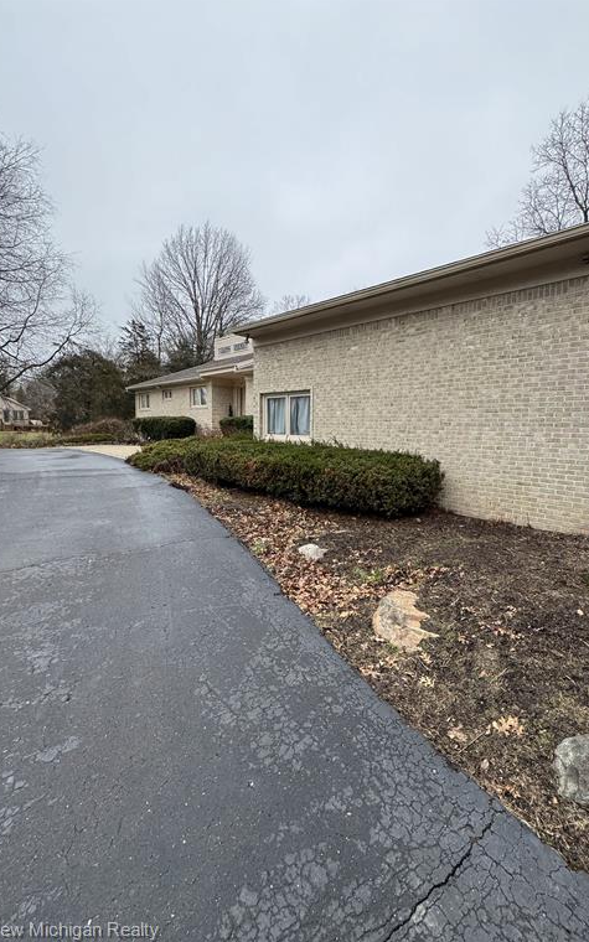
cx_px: 340
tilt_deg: -4.9
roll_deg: -0.9
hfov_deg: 74.3
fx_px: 385
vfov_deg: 101.5
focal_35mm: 15
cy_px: 469
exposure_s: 1/260
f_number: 2.2
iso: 40
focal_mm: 2.22
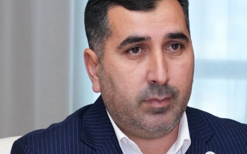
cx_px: 153
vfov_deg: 5.3
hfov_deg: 8.4
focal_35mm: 249
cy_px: 153
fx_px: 1676
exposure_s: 1/200
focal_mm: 70
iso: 2000
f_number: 5.6
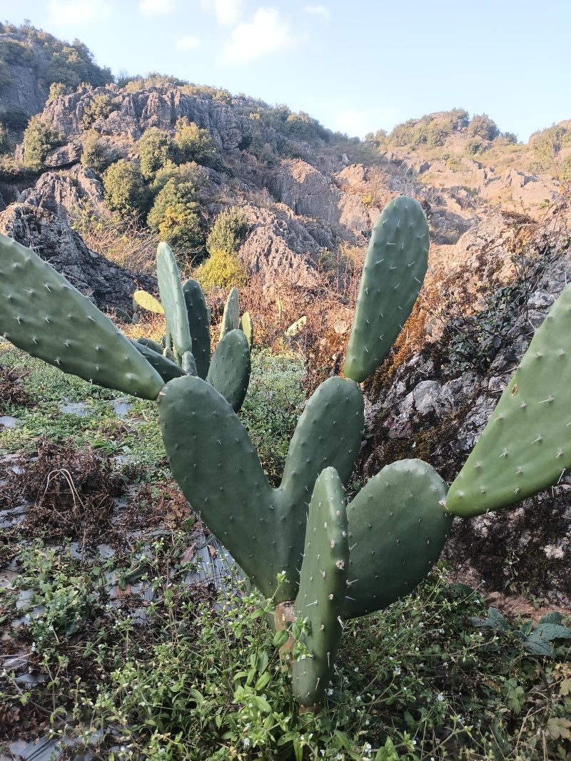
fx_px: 594
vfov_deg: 65.3
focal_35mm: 27
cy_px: 380
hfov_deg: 51.3
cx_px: 286
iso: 50
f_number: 1.8
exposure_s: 1/163
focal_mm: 3.61
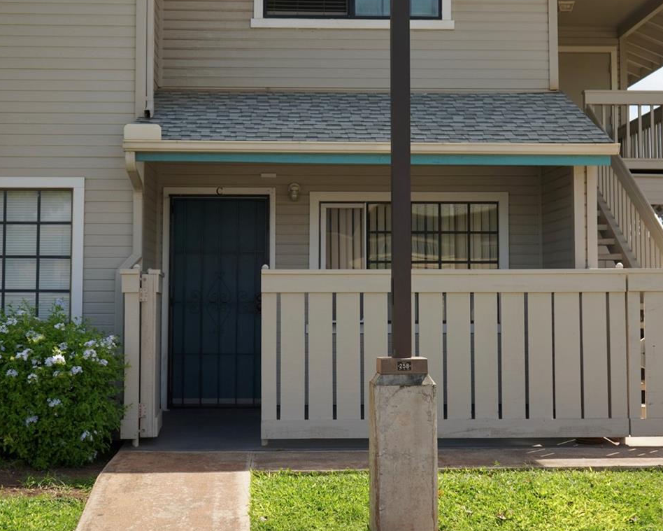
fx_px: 1119
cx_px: 332
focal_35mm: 57
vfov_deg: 26.6
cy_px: 206
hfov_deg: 33.0
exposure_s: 1/1600
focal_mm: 36
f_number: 4
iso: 250
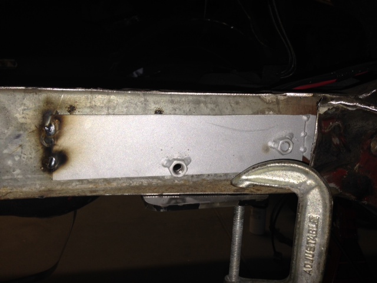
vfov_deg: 42.9
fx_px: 359
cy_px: 142
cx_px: 188
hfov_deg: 55.4
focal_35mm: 33
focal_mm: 4.12
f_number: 2.4
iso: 50
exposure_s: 1/40
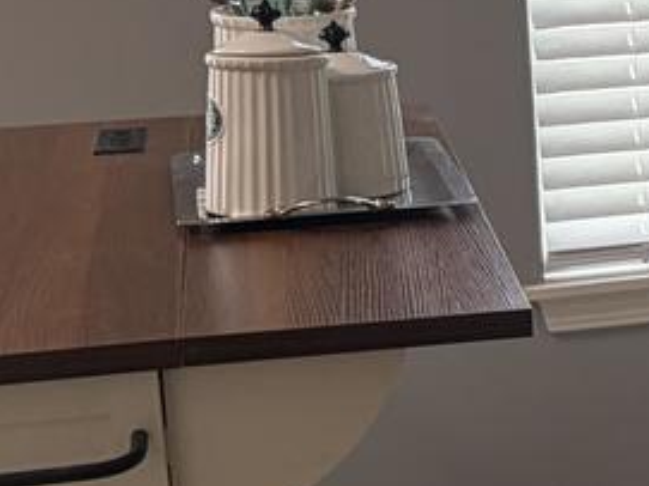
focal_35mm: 138
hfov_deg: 12.7
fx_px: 2586
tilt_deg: -11.1
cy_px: 203
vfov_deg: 10.7
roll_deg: +1.0
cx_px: 1260
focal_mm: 5.96
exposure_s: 1/120
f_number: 1.6
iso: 80
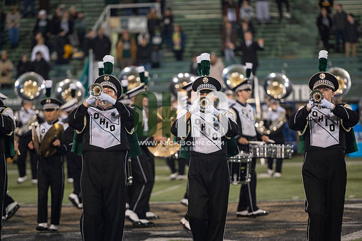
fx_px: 2010
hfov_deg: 10.3
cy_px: 120
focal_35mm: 200
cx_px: 181
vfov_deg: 6.9
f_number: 2.8
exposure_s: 1/500
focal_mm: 200
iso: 1000
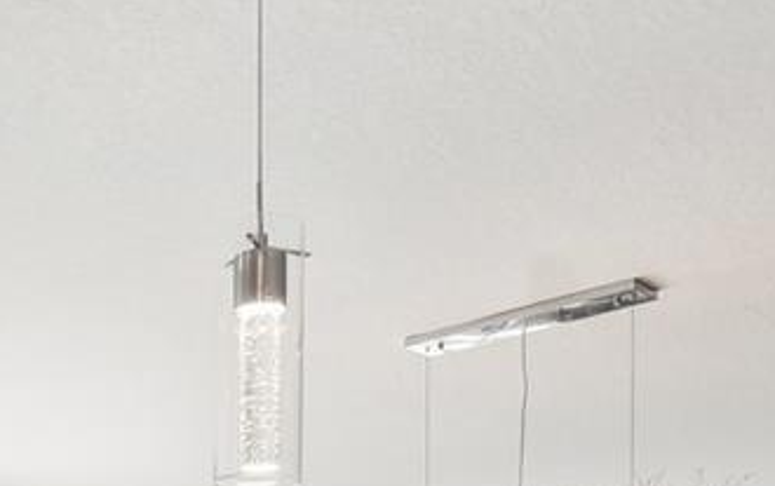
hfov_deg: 26.0
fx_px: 1565
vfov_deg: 15.5
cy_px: 833
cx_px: -45
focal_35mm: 74
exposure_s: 1/20
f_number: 8
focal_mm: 10
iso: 100
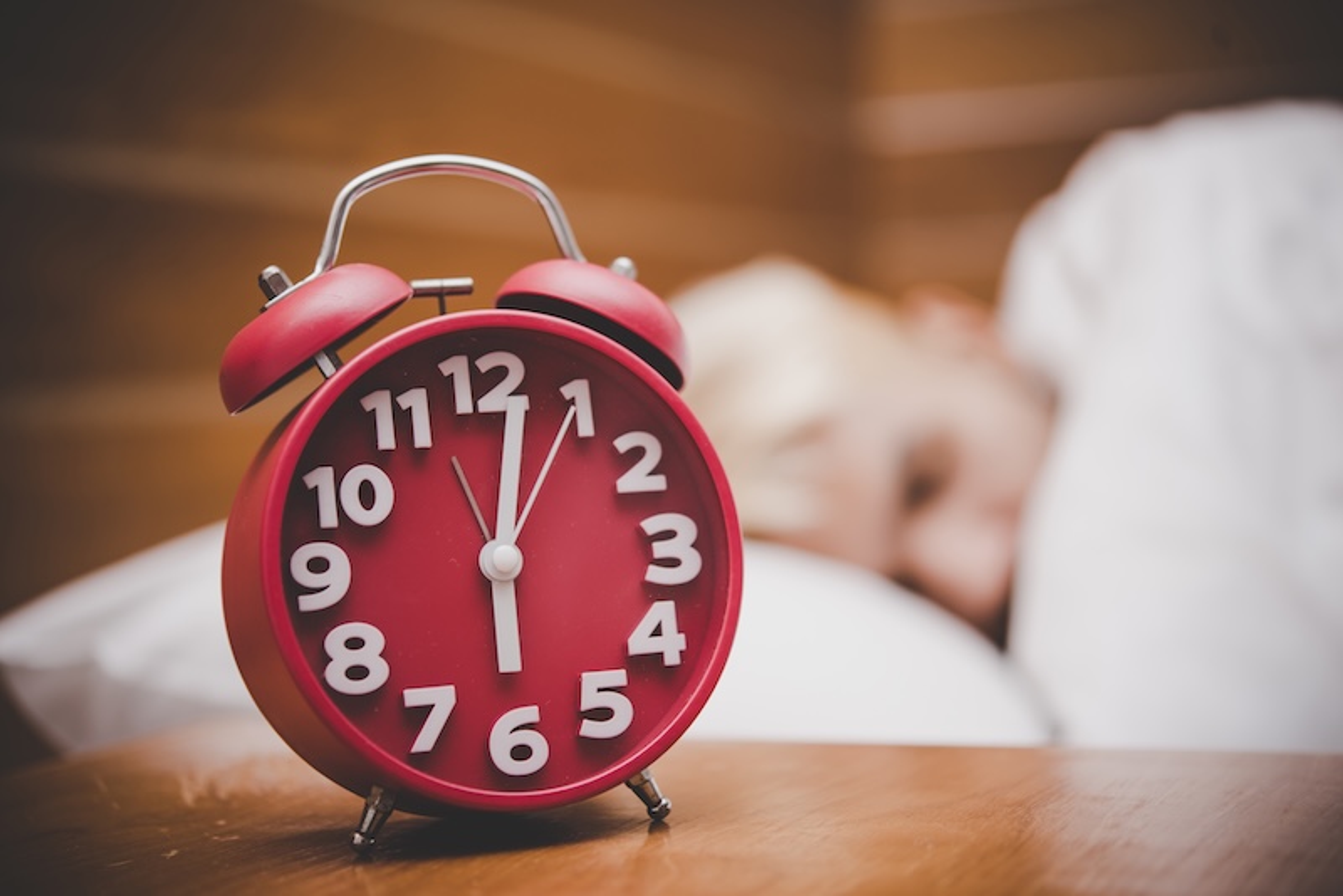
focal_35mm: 60
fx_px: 2239
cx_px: 672
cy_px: 448
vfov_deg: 22.6
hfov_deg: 33.4
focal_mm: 60
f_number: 3.2
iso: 200
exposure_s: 1/200
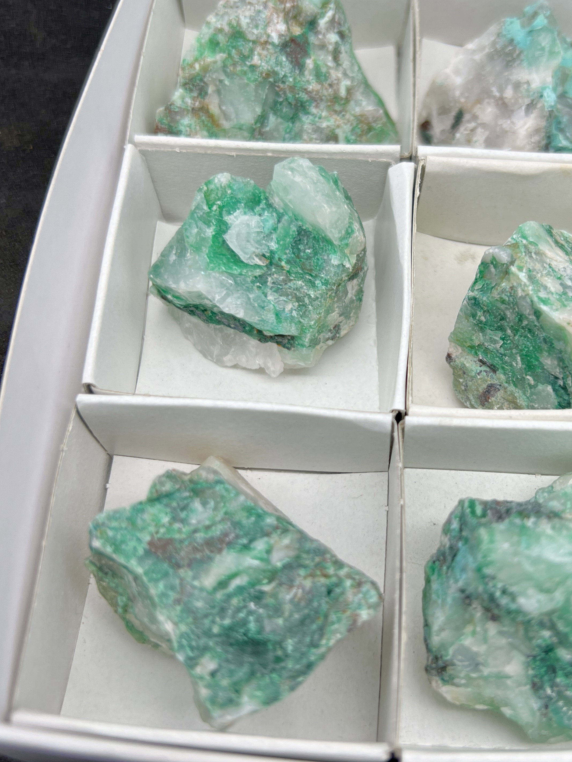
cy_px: 363
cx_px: 380
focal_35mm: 37
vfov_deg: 50.1
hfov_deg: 38.2
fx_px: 815
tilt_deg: -61.3
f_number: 1.5
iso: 40
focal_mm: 5.7
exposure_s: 1/218
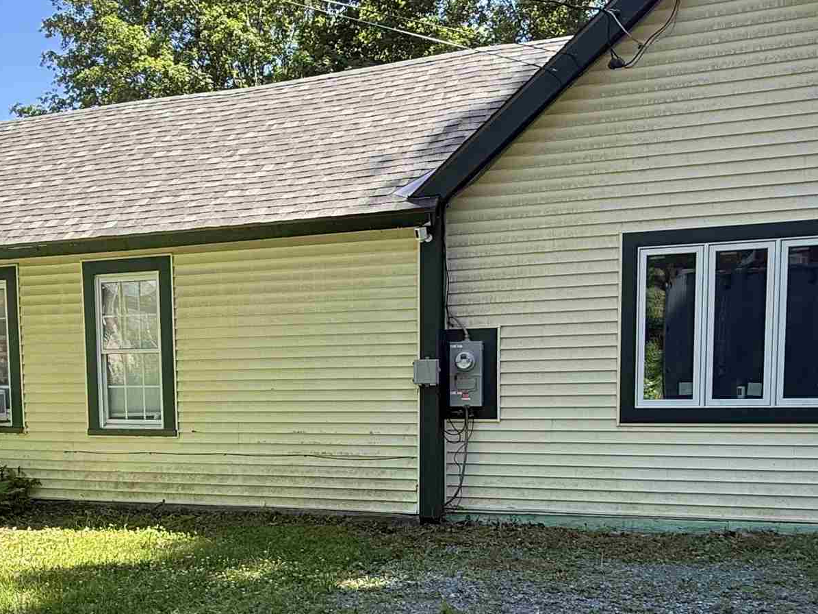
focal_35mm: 36
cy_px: 460
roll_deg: +0.7
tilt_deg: -5.3
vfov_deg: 38.6
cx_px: 337
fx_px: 851
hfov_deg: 51.1
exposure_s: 1/290
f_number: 2.2
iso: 50
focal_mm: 2.22
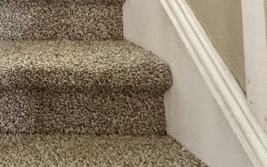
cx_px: -115
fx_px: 386
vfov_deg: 19.7
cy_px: -111
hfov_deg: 28.1
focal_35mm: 53
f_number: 2.2
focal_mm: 2.22
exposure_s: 1/60
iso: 400
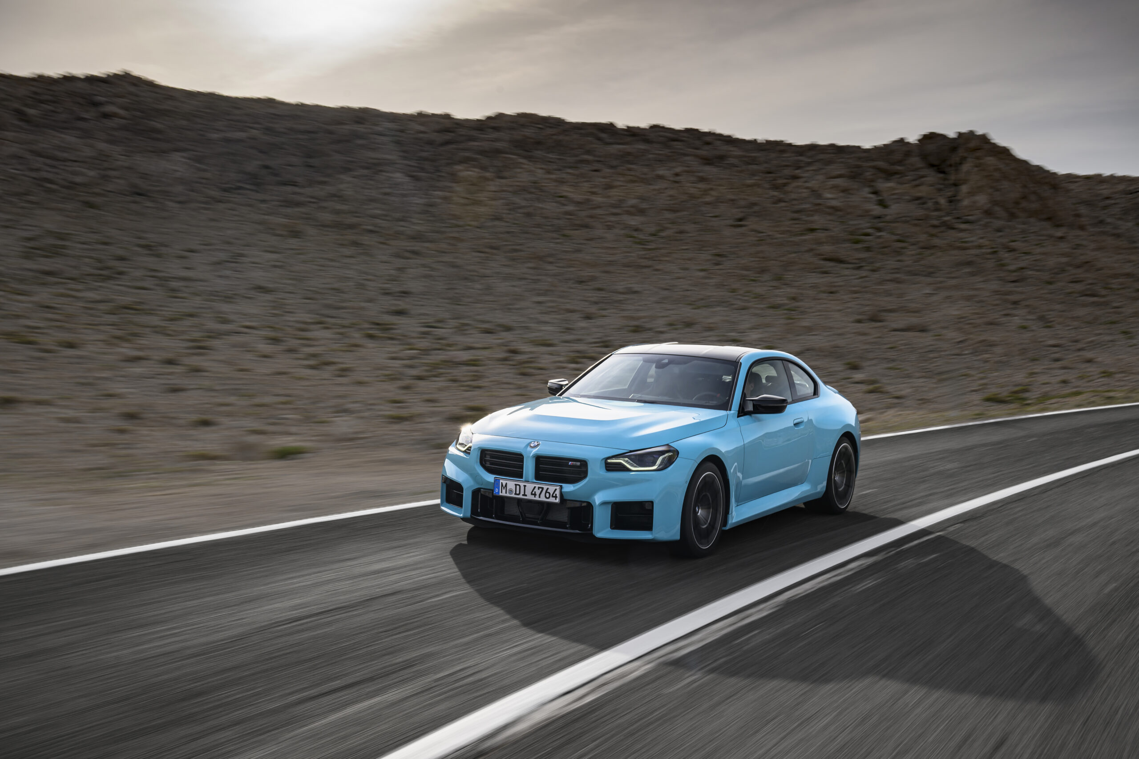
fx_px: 1360
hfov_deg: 45.4
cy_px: 380
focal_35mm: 43
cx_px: 570
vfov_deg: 31.2
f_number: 11
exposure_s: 1/25
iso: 80
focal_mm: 43
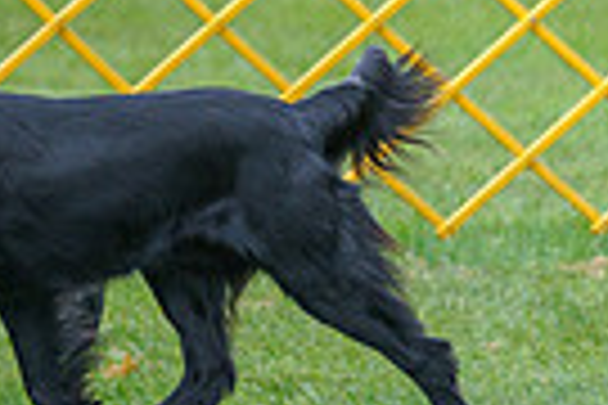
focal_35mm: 806
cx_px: -477
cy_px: -83
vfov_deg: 1.7
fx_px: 13611
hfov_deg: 2.6
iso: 640
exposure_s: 1/640
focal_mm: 187
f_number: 2.8
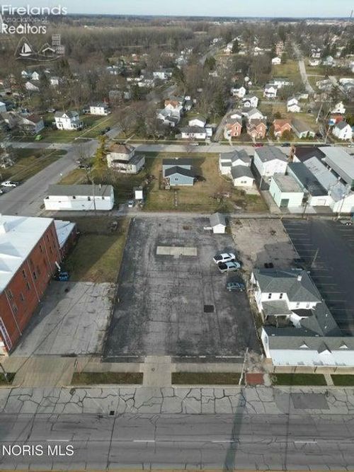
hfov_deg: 56.8
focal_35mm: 24
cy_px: 236
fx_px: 327
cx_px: 177
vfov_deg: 71.6
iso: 140
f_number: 1.7
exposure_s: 1/1600
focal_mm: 6.72
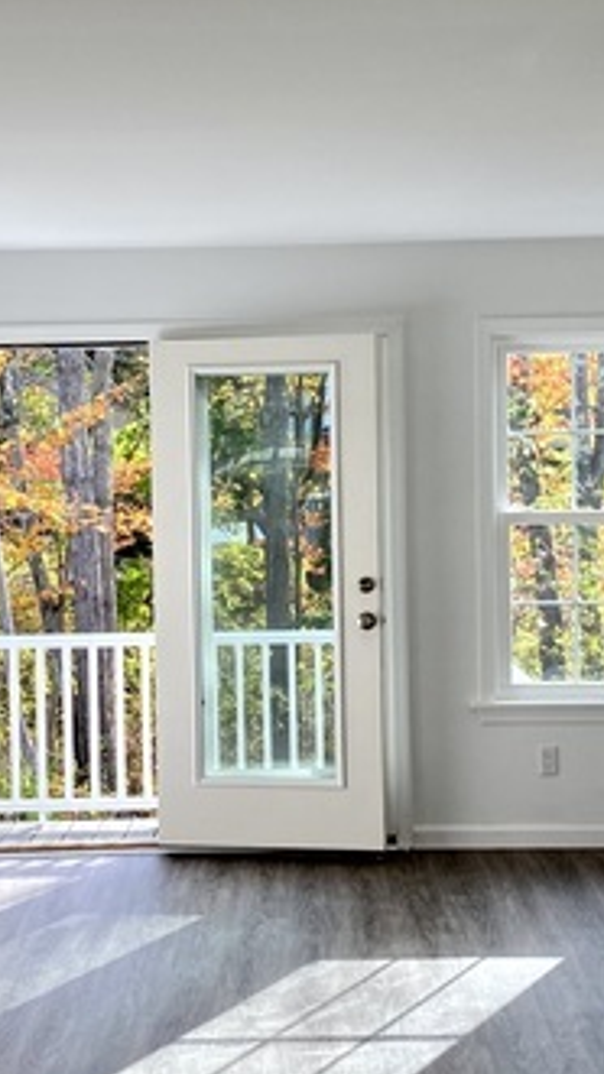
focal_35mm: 57
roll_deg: +1.1
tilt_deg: -1.6
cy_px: 474
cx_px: 291
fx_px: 1624
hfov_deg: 21.1
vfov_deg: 36.6
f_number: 1.8
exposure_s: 1/382
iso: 32
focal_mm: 4.25
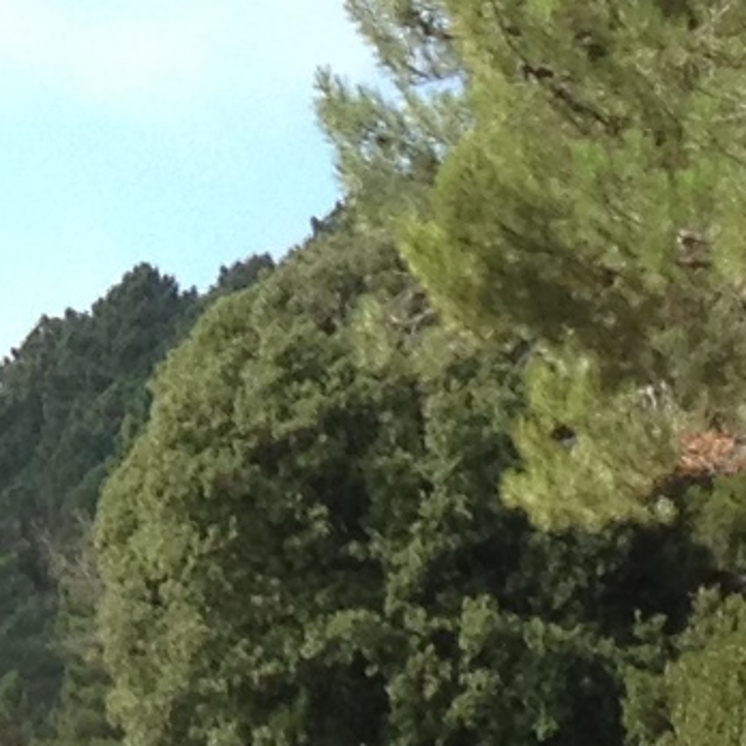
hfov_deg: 5.9
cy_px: -77
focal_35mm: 290
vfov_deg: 6.0
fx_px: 7071
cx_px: -540
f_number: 2.4
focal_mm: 4.28
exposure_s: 1/635
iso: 64
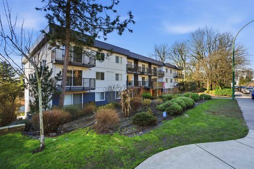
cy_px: 84
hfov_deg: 96.8
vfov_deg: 73.7
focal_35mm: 16
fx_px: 113
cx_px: 127
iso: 200
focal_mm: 16
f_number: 8
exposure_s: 1/25
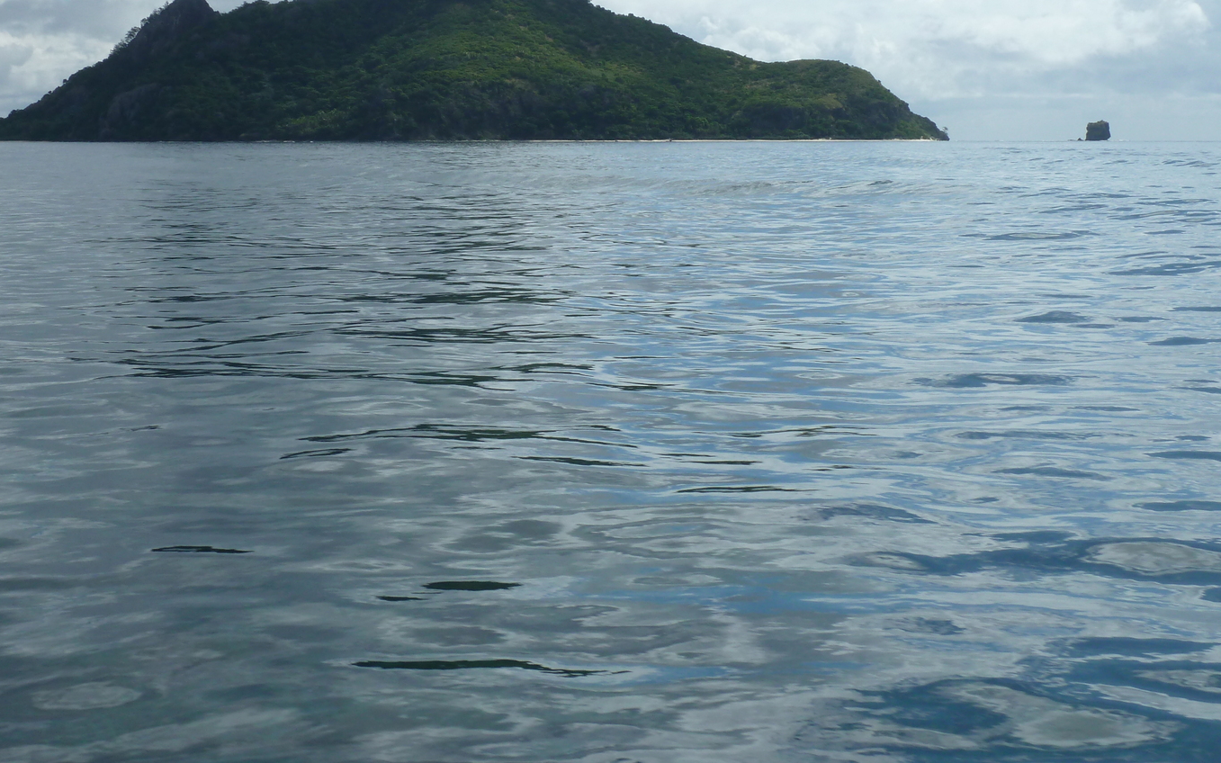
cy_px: 224
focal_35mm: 60
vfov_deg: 21.5
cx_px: 517
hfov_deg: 33.9
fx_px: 1996
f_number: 5.6
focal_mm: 7.9
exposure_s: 1/640
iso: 80
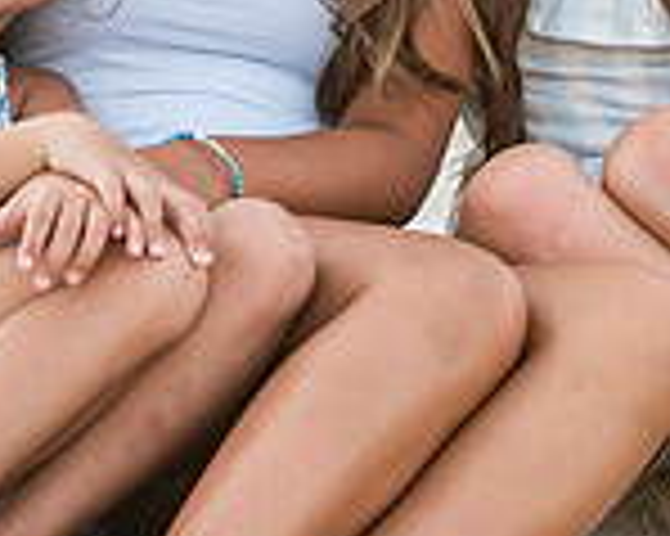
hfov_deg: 7.3
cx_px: 342
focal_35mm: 266
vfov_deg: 5.8
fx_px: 5271
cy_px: -178
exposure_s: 1/1250
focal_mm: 70
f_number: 3.2
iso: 250
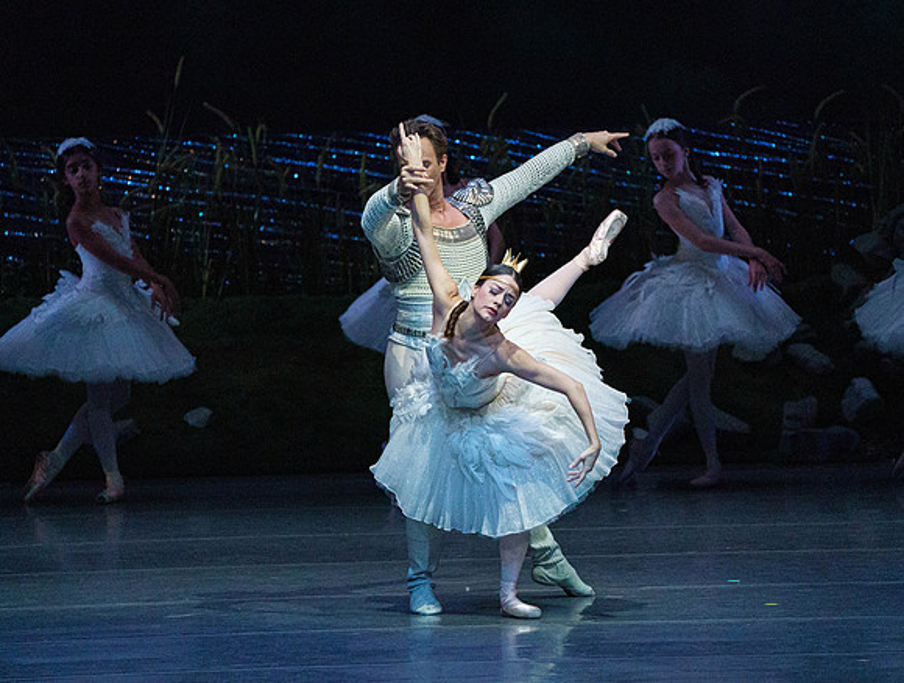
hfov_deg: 4.7
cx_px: 468
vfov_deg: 3.5
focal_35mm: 425
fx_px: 11121
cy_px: 331
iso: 8000
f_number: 5.6
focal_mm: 358
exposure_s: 1/320
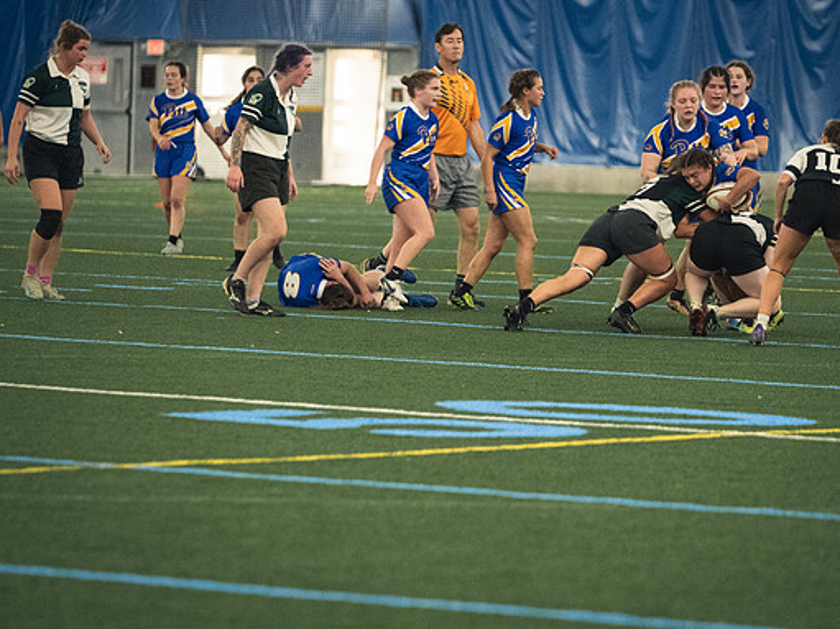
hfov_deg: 7.1
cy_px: 314
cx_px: 454
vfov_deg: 5.3
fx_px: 6744
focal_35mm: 278
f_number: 2.8
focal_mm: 170
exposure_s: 1/500
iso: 8000
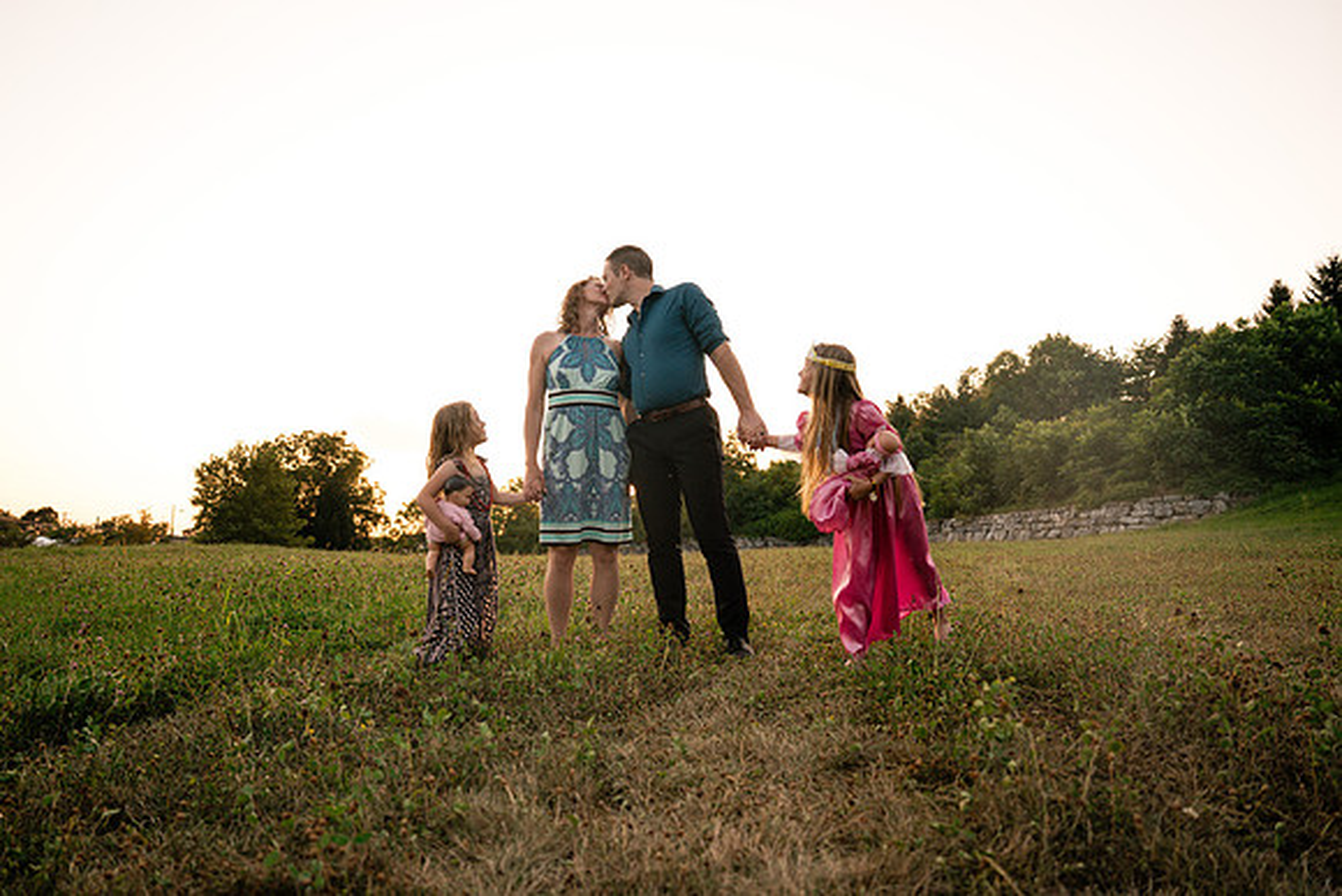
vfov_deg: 51.6
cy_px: 448
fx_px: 926
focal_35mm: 25
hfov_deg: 71.9
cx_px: 656
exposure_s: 1/800
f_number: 2.8
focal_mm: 24
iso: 400
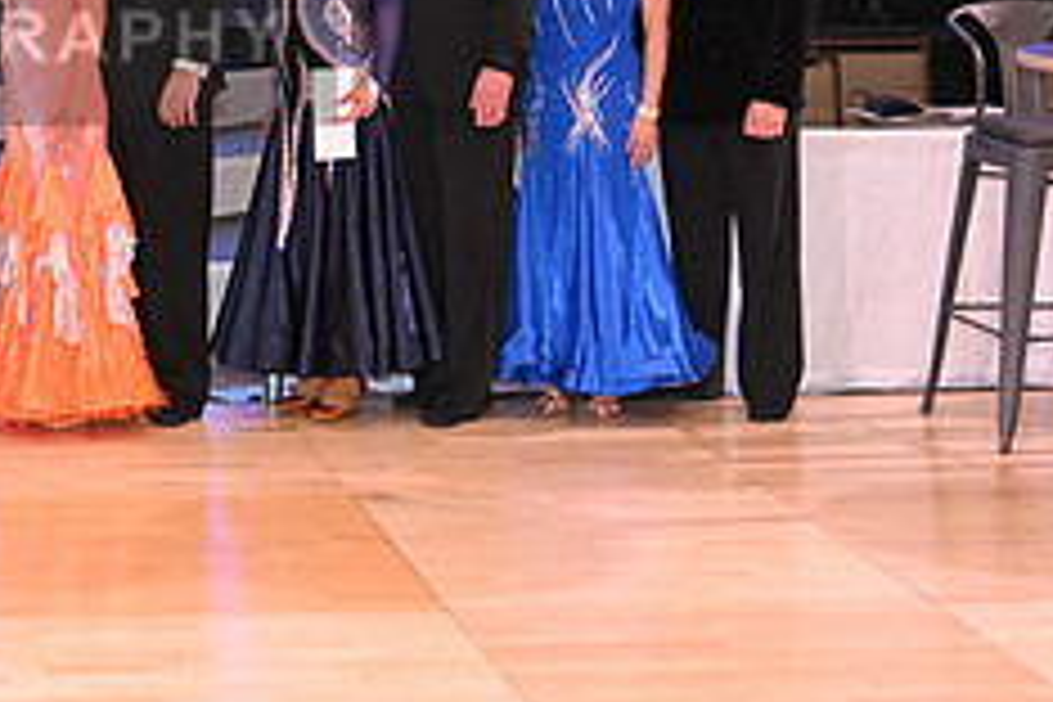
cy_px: 7
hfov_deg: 20.5
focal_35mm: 94
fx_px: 2749
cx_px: -153
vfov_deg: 14.3
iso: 2500
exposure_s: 1/200
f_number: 4.5
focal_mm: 38
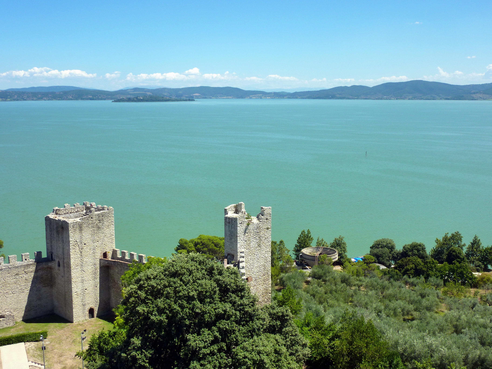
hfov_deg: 46.8
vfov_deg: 36.0
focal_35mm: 40
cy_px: 184
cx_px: 246
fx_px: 569
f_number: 5
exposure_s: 1/500
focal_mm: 6.5
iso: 125
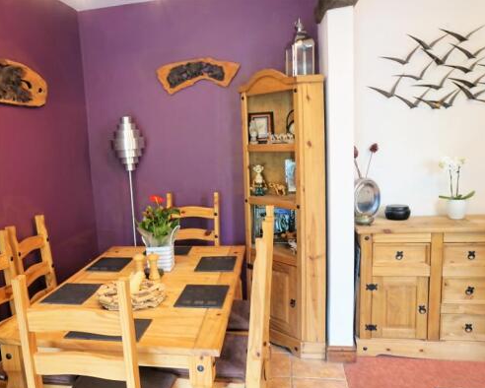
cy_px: 214
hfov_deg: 57.5
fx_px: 431
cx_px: 163
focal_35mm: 30
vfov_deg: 48.5
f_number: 9
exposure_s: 1/2
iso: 320
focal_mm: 16
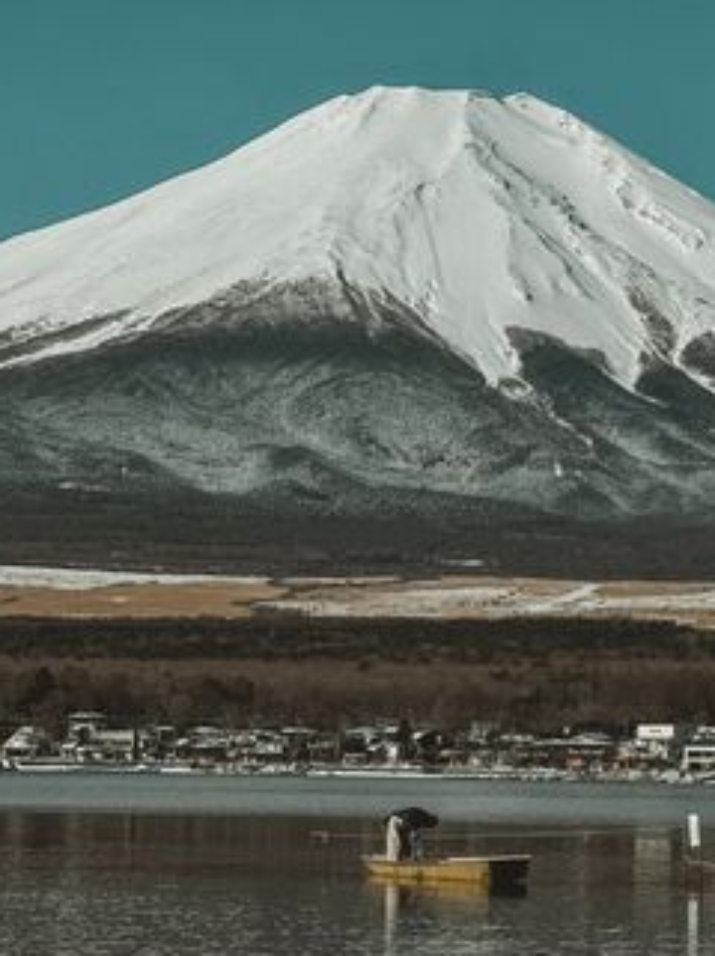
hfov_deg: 12.0
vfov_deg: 16.0
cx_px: 489
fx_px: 3394
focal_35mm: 123
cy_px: 515
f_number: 2.8
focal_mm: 9
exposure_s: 1/2500
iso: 32
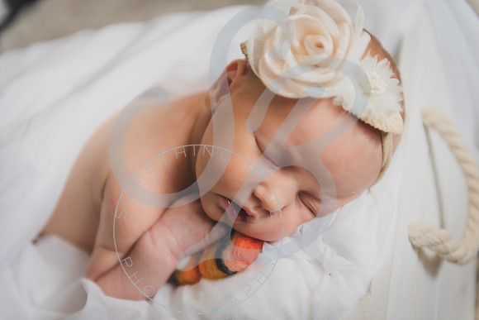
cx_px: 240
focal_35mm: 70
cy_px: 160
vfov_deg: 19.5
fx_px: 932
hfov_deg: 28.8
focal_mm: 70
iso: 1000
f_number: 2.8
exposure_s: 1/125
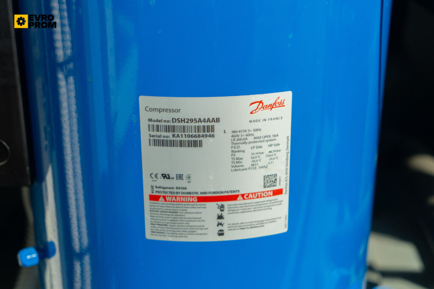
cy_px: 144
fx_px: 651
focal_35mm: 54
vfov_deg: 25.1
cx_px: 217
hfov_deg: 36.9
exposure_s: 1/400
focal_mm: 54
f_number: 4
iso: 100
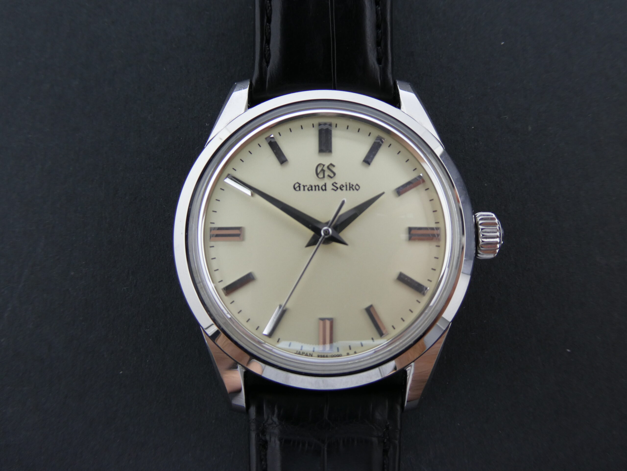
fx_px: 562
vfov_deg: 45.4
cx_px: 314
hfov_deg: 58.4
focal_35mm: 31
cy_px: 236
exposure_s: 1/80
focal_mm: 5.4
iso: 100
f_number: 3.5
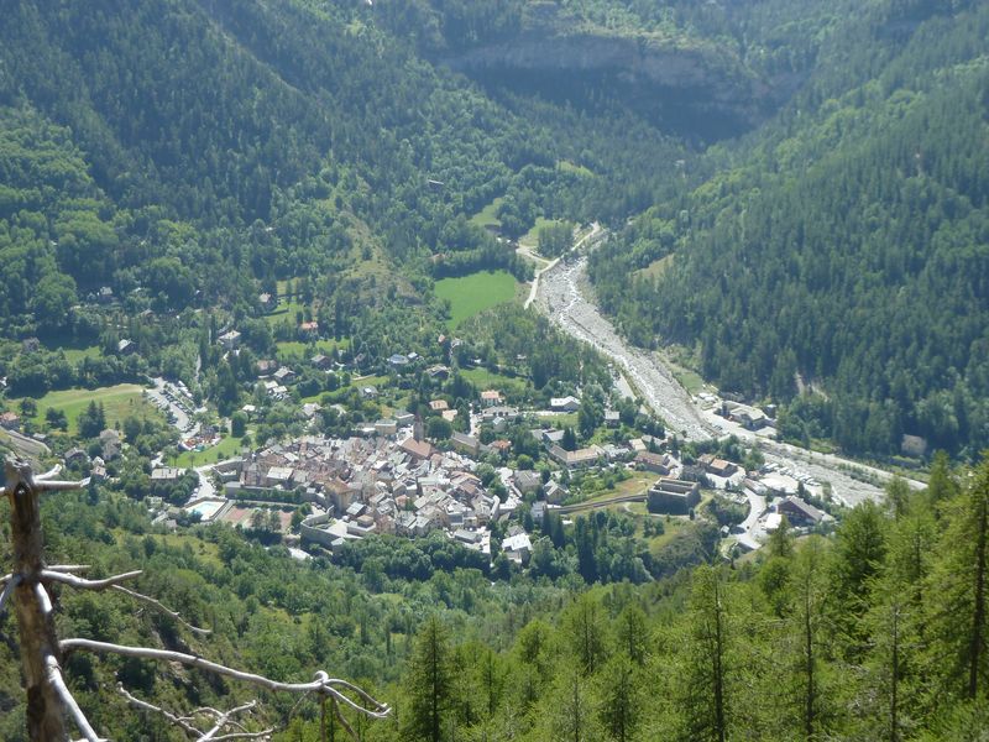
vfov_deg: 21.9
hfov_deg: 29.0
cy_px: 371
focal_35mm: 67
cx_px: 494
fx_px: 1914
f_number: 4.1
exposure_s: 1/250
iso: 80
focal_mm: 11
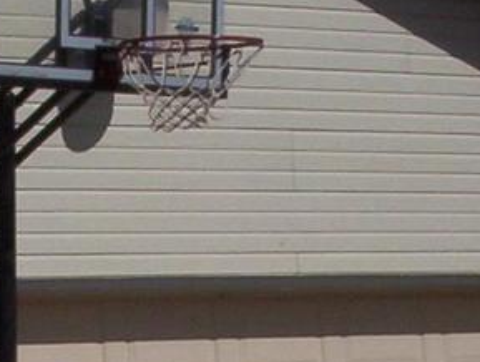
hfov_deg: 11.3
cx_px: 55
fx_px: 2404
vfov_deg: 8.4
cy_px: 603
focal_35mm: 173
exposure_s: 1/1000
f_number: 8
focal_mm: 6
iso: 100
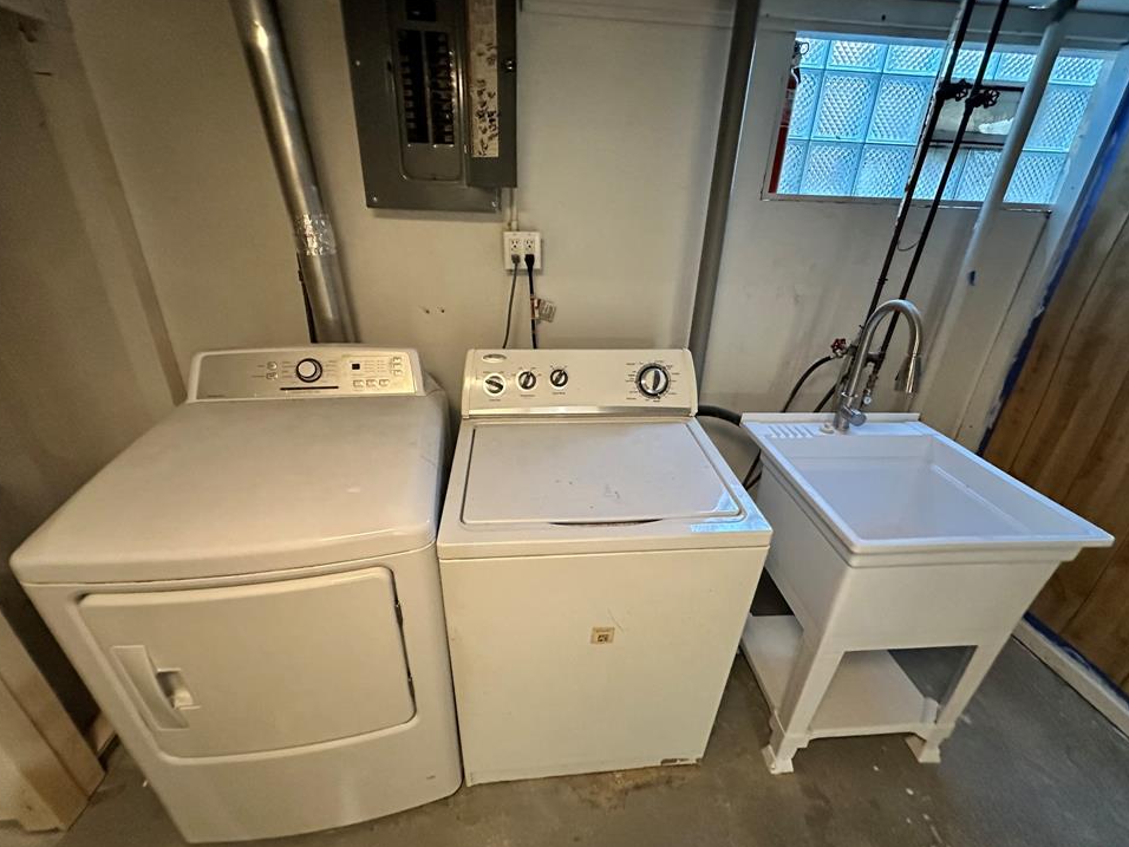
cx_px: 568
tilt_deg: -25.3
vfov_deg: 81.7
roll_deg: -2.2
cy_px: 428
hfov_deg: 98.2
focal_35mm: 15
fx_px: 489
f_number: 2.2
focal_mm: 2.22
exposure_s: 1/60
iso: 1000
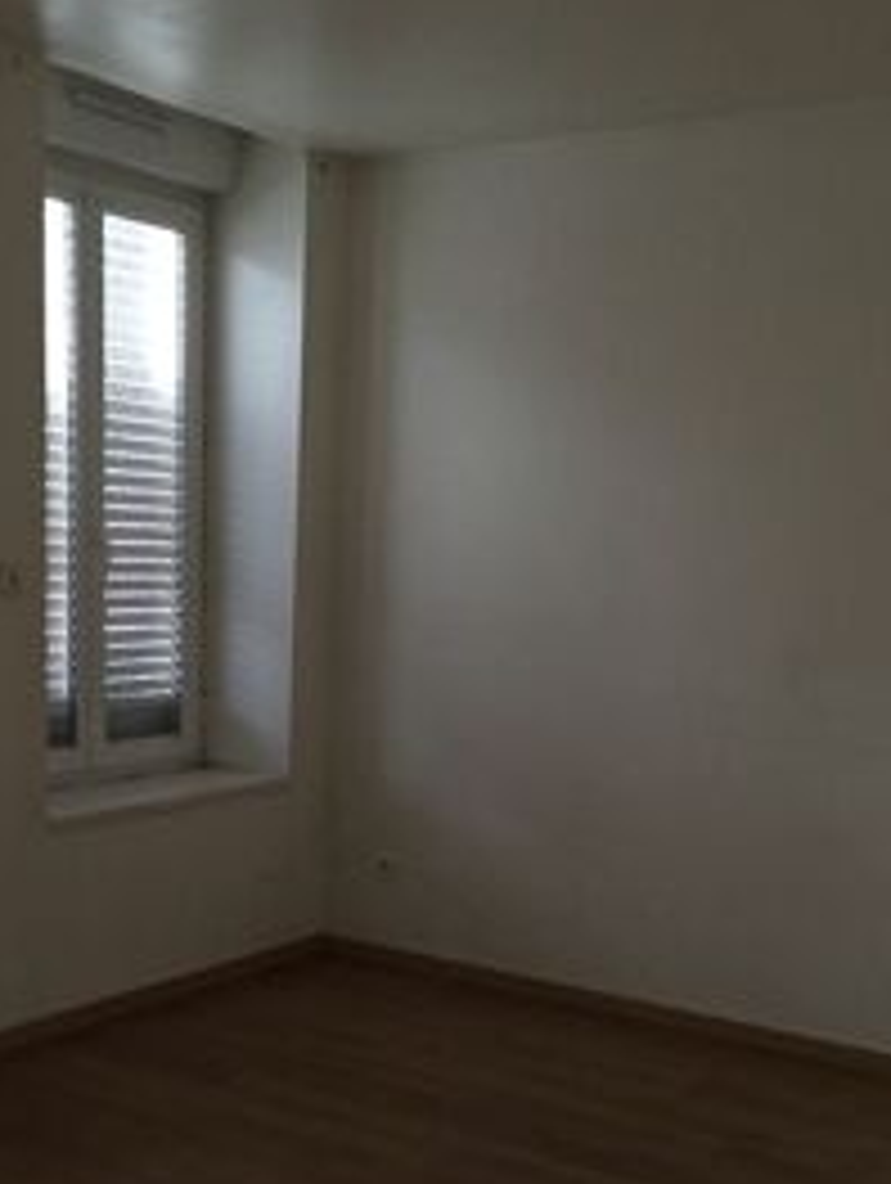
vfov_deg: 39.6
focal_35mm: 47
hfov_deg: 30.8
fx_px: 1609
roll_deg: -2.7
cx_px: 315
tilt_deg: -9.4
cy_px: 835
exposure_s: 1/17
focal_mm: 4.15
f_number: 2.2
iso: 250
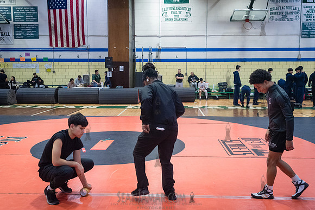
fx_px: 321
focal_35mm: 37
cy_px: 105
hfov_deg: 52.3
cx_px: 162
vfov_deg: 36.3
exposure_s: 1/400
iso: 8000
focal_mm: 35
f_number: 4
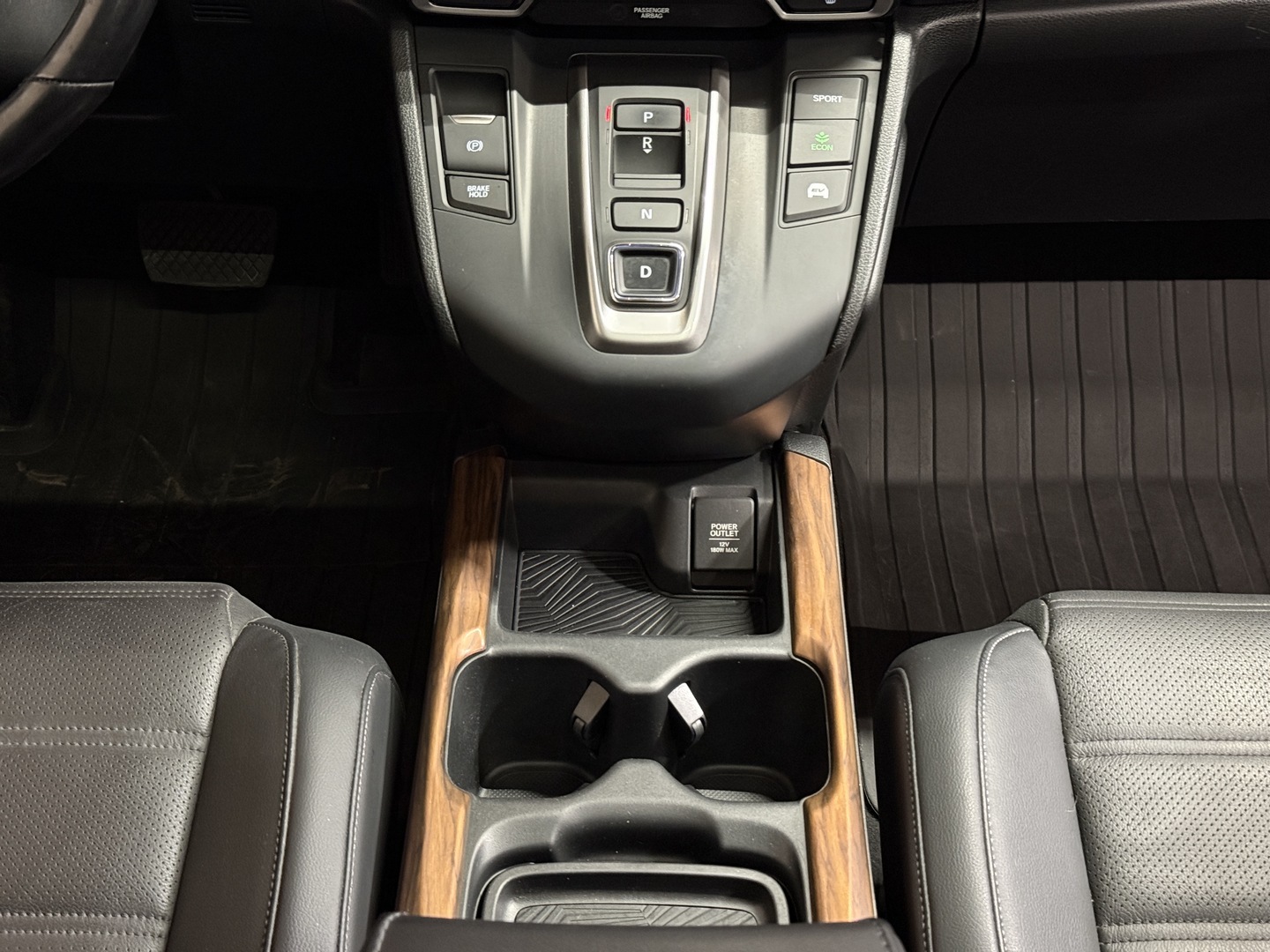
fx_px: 1761
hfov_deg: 39.7
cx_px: 635
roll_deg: -0.8
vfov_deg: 30.3
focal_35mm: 48
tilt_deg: -42.9
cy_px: 476
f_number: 1.78
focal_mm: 6.76
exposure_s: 1/37
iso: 500
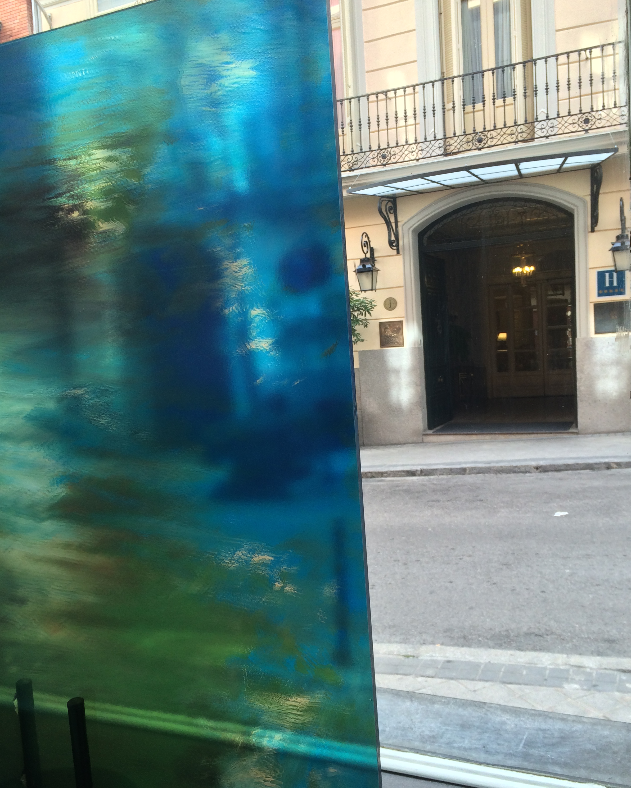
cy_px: 419
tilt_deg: -10.5
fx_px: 724
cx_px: 320
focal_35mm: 31
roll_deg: +4.9
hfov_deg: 47.1
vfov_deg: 57.1
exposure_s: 1/100
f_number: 2.2
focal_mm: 4.15
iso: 50
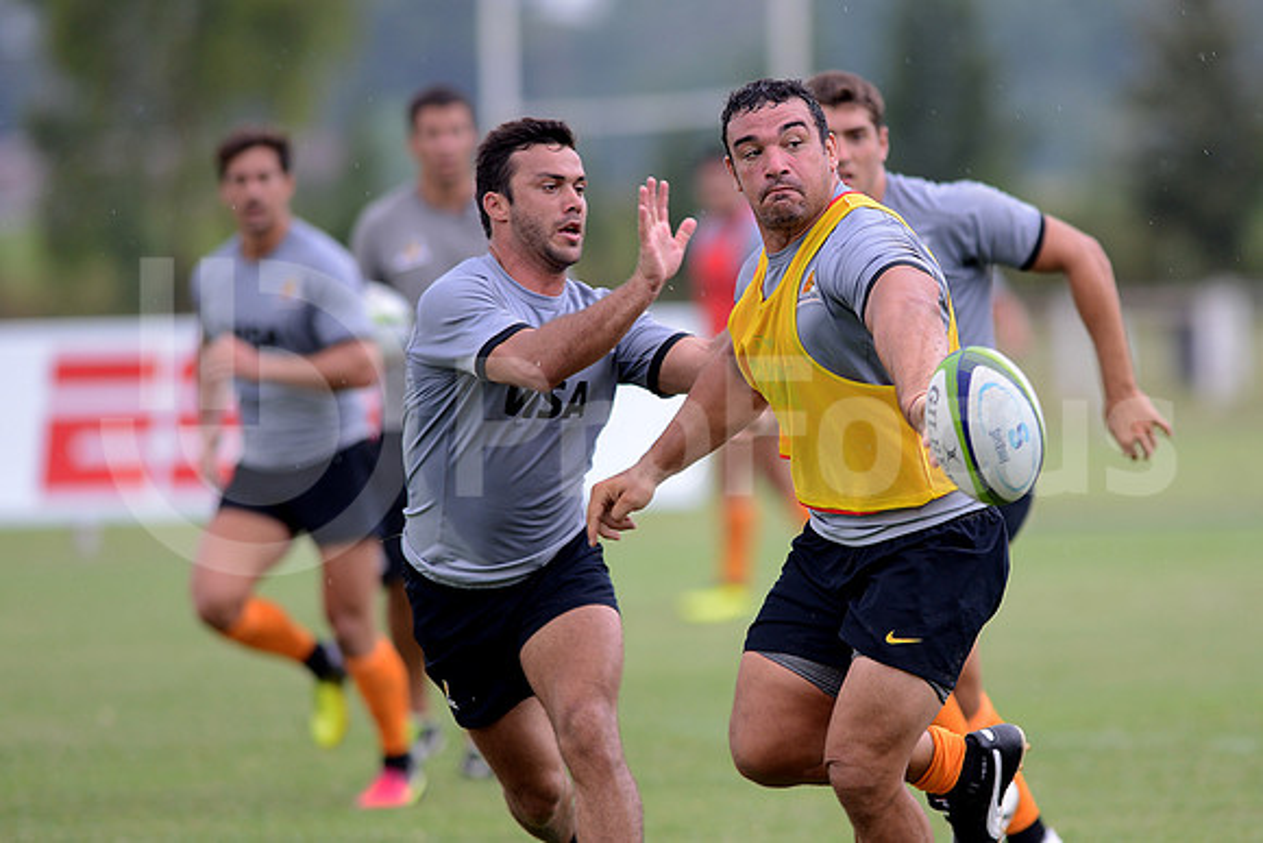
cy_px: 422
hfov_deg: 6.9
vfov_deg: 4.6
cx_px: 632
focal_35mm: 300
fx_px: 10527
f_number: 2.8
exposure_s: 1/800
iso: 400
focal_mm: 300
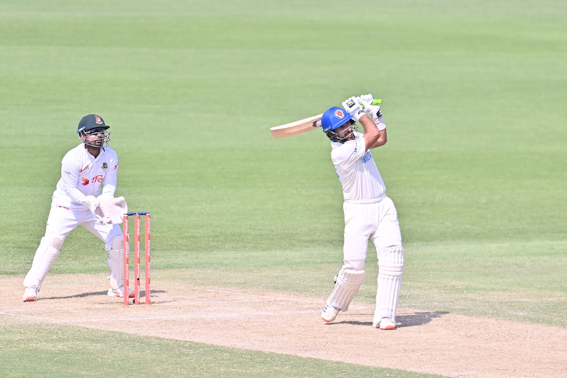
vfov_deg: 2.7
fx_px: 7874
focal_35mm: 500
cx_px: 284
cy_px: 189
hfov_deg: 4.1
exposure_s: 1/2500
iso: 320
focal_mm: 500
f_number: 4
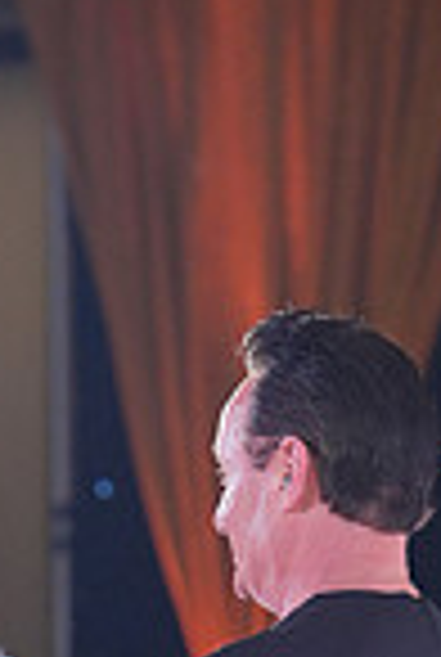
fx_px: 7534
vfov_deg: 4.9
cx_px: 227
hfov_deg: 3.4
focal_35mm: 412
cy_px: 1278
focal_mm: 104
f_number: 4
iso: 1600
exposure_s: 1/400
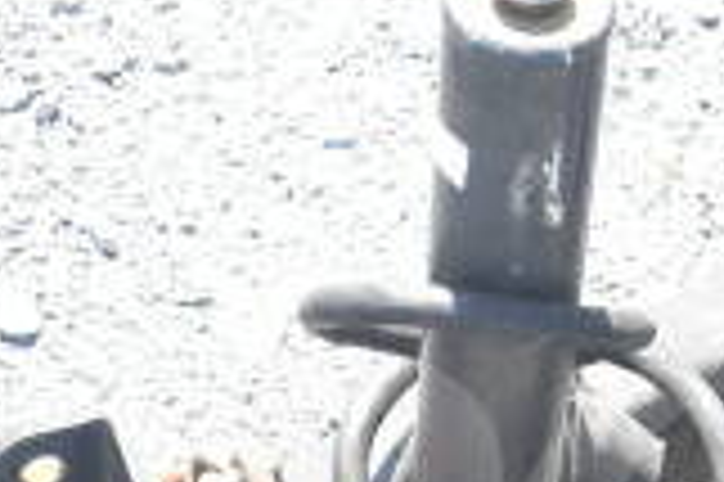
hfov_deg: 13.8
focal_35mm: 148
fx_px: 2973
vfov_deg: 9.0
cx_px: 616
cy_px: 705
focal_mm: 26
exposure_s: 1/400
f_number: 10
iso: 1600
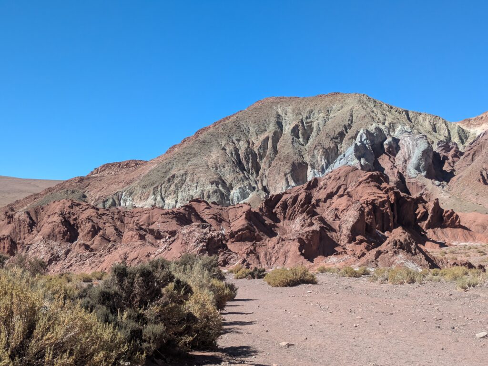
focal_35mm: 51
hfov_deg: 37.5
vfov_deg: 28.6
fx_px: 719
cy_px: 183
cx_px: 244
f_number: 1.89
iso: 48
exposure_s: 1/1302
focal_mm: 5.43
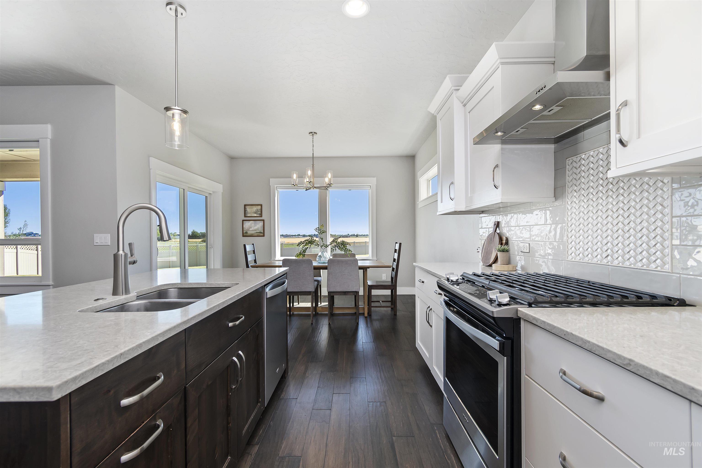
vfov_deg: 77.3
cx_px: 351
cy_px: 234
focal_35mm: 15
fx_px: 292
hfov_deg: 100.4
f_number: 6.3
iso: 320
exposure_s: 1/80
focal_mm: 10
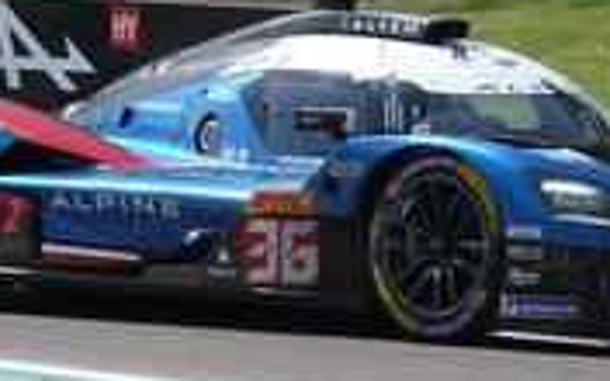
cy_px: 253
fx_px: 9260
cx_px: 350
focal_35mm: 557
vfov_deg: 2.4
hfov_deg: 3.8
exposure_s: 1/1000
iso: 100
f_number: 4
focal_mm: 78.39
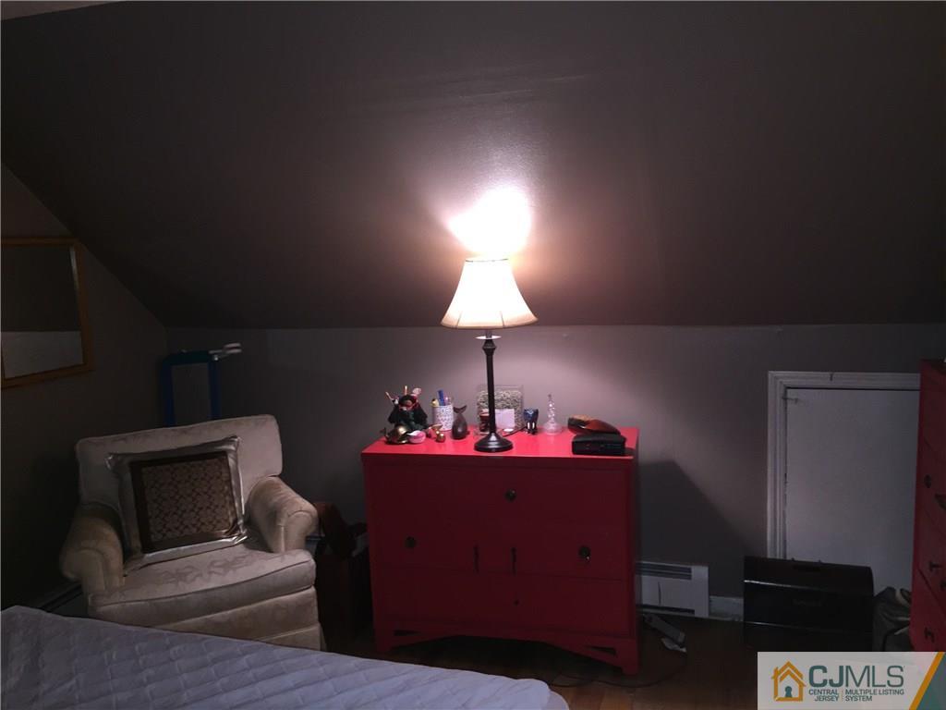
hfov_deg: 61.7
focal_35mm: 29
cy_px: 355
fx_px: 793
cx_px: 473
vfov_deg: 48.2
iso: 125
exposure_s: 1/24
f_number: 2.2
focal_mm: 4.15
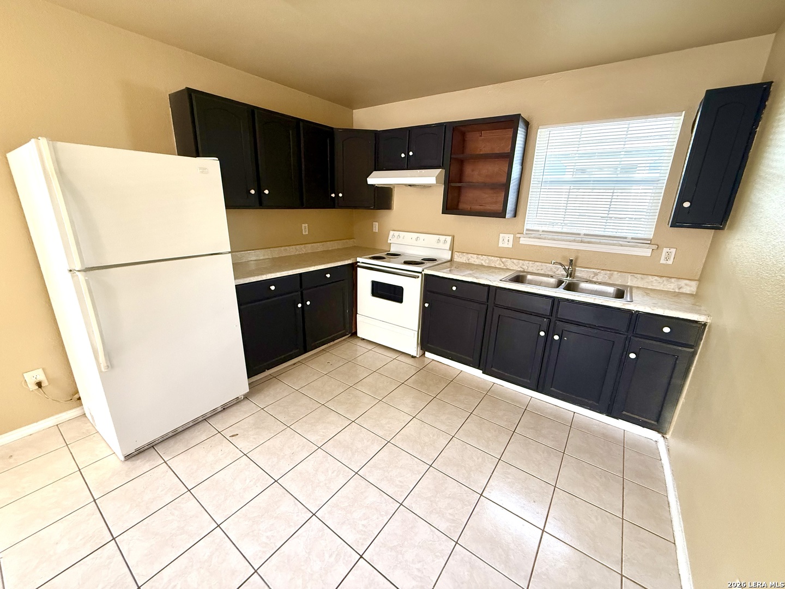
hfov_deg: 102.1
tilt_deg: -16.4
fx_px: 317
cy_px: 294
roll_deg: -1.9
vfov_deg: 85.7
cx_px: 392
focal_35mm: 14
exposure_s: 1/120
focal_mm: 2.22
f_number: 2.2
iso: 500
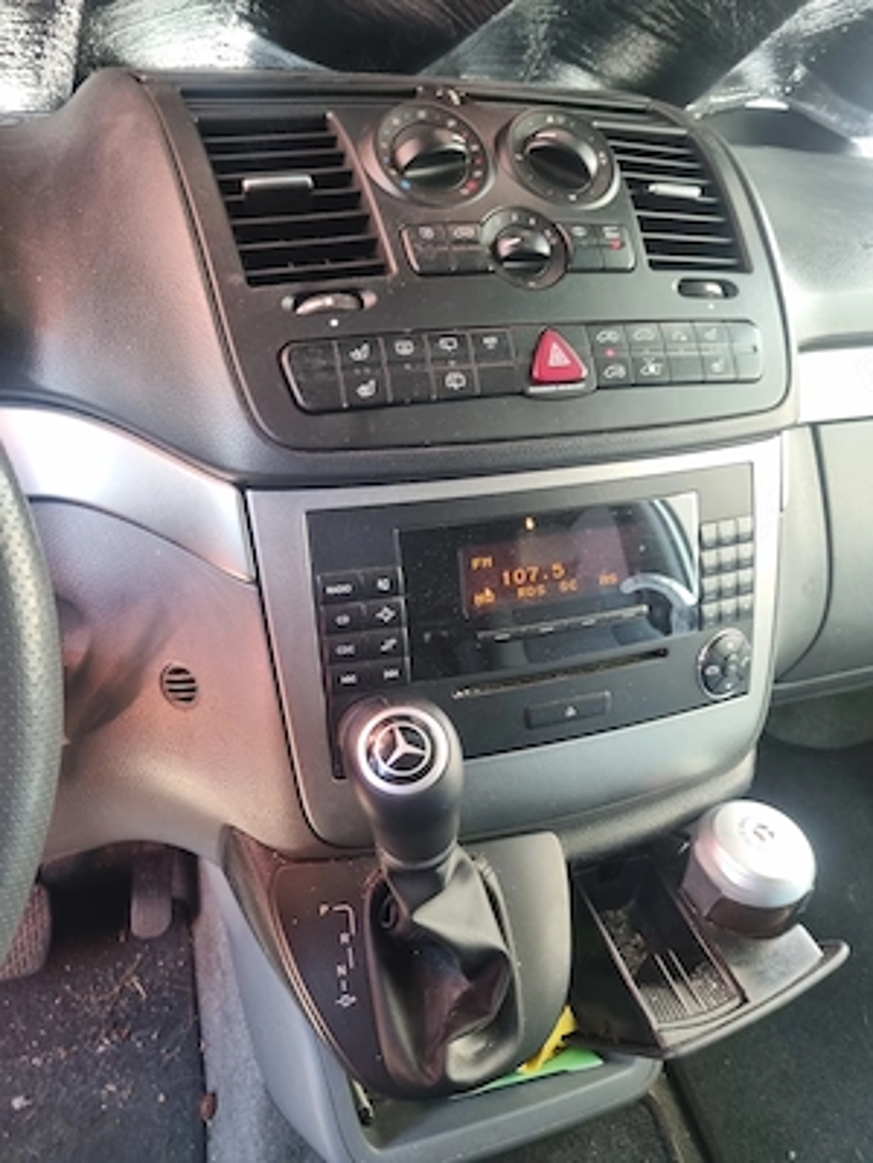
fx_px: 874
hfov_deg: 53.1
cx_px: 436
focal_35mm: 26
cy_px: 582
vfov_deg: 67.3
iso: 200
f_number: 1.8
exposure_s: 1/50
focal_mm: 5.4
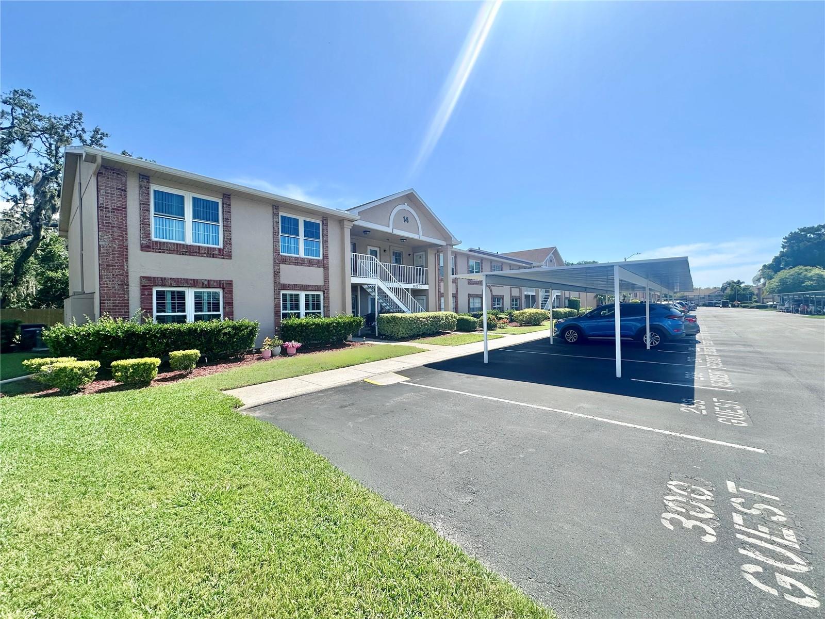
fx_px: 334
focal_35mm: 14
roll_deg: +1.4
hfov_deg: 102.1
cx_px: 412
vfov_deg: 85.7
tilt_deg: +0.2
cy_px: 310
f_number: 2.2
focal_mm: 2.22
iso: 40
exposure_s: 1/1984
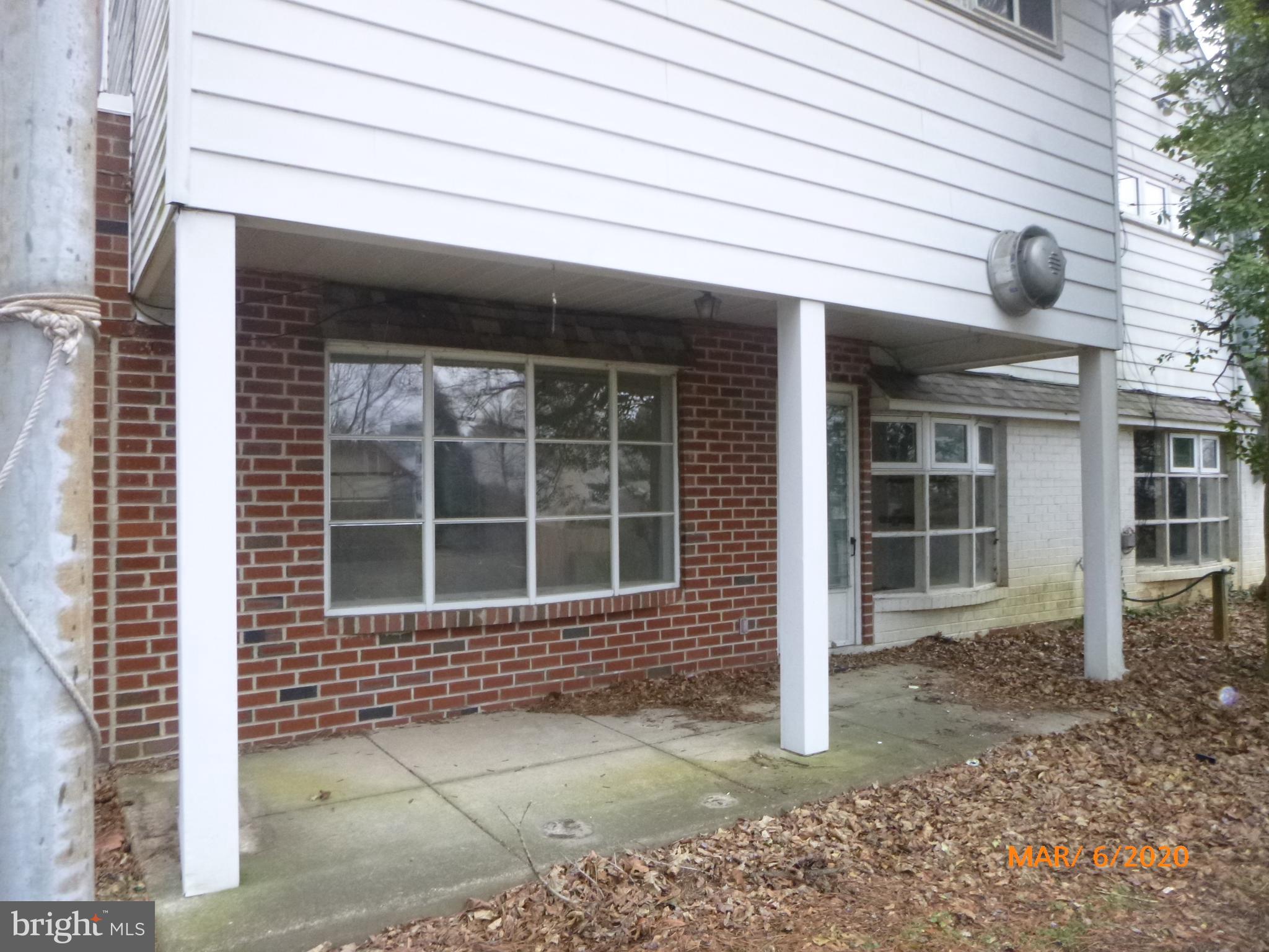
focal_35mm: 25
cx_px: 634
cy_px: 476
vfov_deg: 54.9
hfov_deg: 69.4
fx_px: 916
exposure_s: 1/60
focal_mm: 4.5
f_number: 3.9
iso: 320
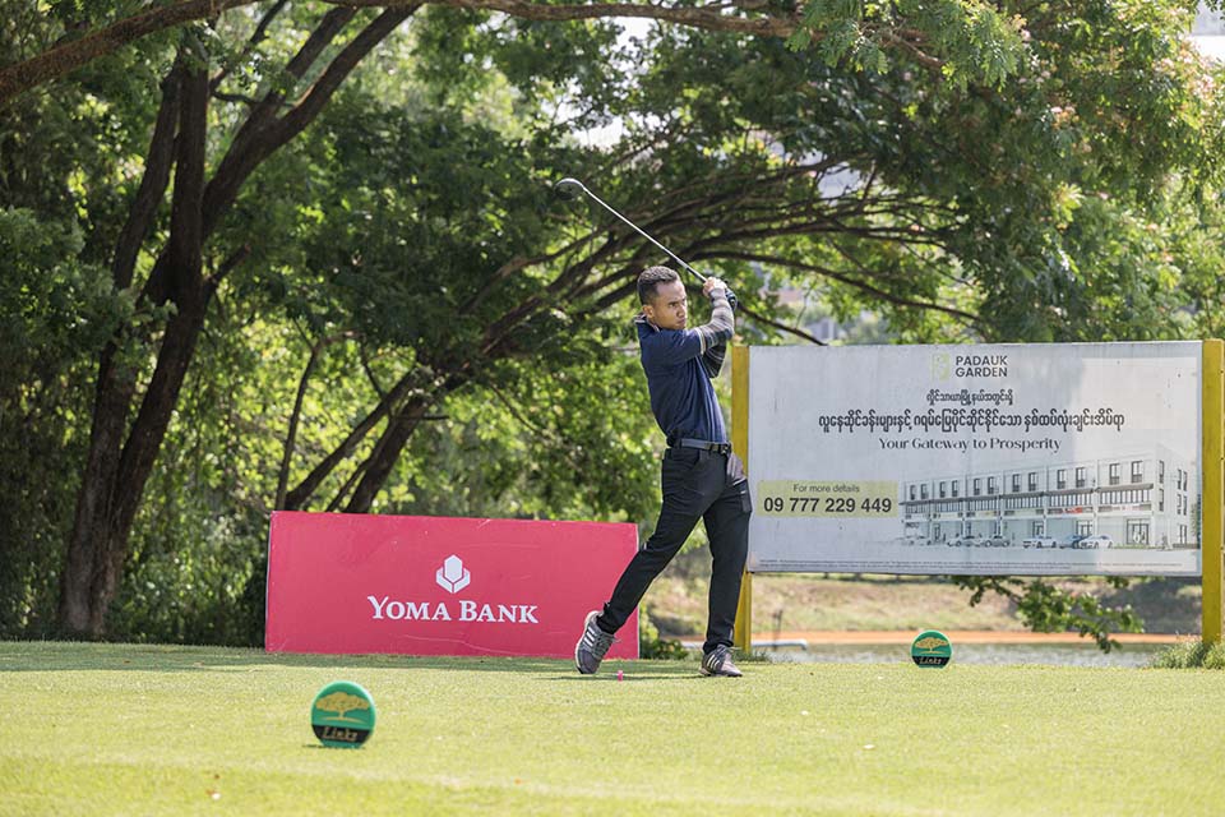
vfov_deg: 14.6
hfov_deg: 21.7
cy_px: 408
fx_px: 3198
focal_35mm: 94
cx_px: 612
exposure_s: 1/3200
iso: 1000
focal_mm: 94
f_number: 3.5
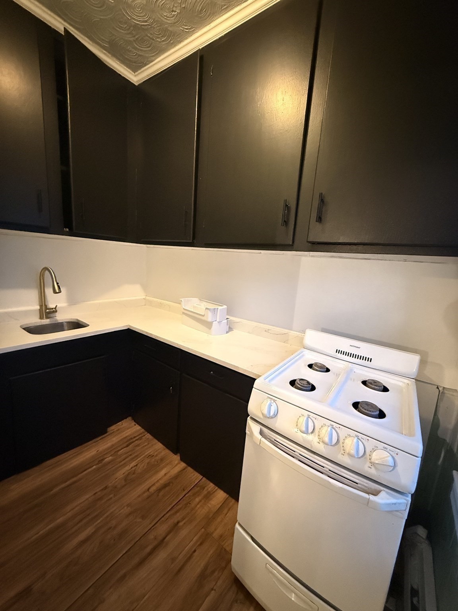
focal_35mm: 14
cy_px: 306
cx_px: 229
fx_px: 247
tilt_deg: -10.3
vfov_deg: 102.1
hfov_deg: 85.7
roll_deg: -4.2
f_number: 2.2
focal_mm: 2.22
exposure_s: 1/60
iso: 1250
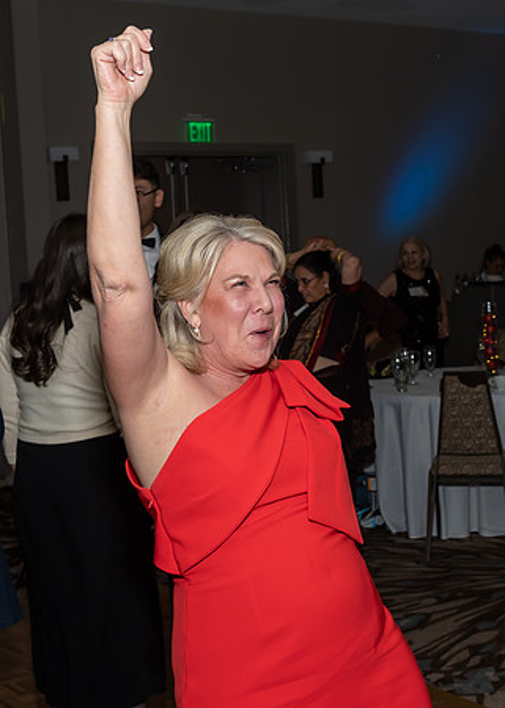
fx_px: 1286
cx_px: 314
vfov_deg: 30.8
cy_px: 368
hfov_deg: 22.2
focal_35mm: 64
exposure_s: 1/250
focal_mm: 28
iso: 400
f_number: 6.3
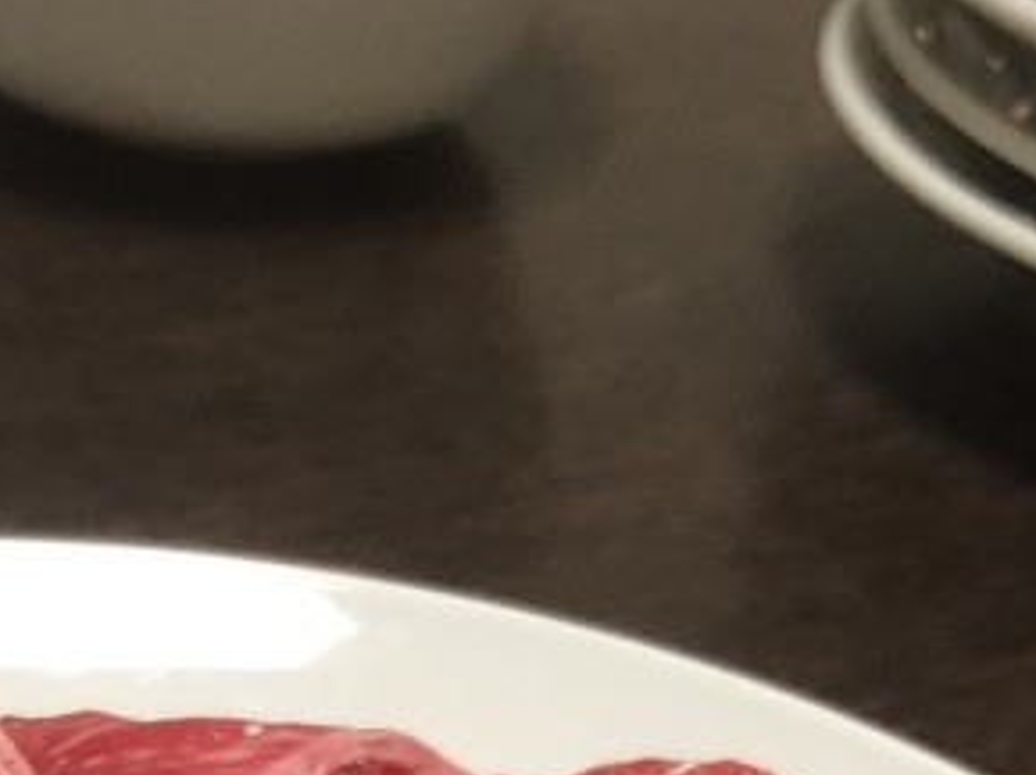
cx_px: 186
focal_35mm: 116
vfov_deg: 11.7
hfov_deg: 16.8
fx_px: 3469
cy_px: 1457
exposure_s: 1/17
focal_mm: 3.99
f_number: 1.8
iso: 40
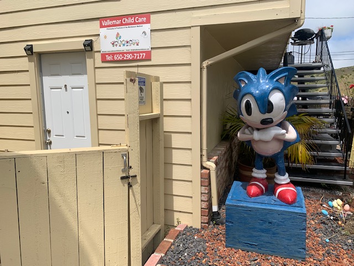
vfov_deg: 53.1
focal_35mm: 26
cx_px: 177
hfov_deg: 67.3
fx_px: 266
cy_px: 133
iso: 25
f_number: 1.8
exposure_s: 1/2611
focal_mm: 4.25
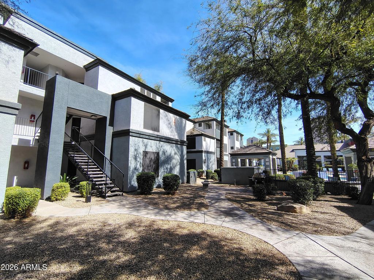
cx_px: 187
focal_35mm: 16
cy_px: 140
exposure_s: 1/669
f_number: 2.2
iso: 100
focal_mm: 2.13
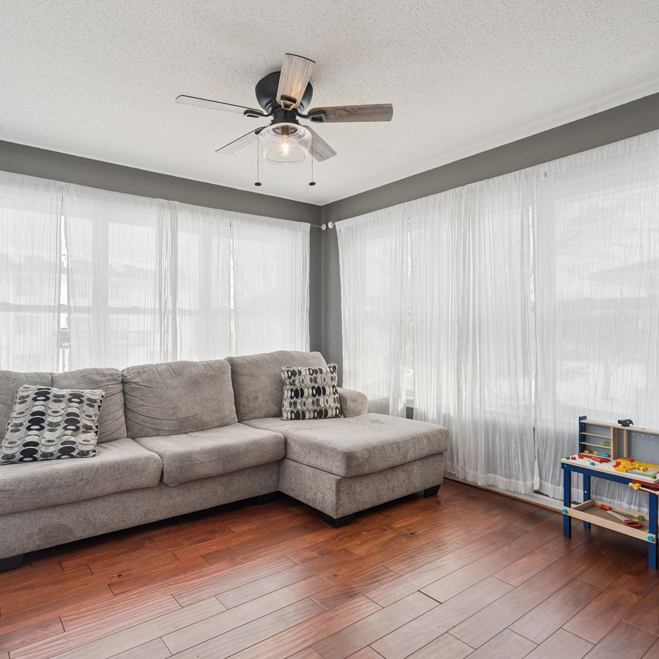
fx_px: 452
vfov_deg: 72.1
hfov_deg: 72.0
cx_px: 306
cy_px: 330
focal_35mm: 21
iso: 400
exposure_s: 1/80
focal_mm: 16
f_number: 10
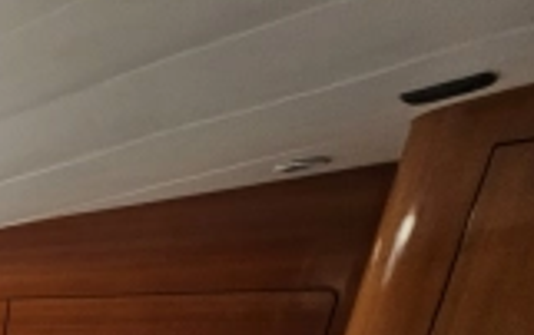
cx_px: -338
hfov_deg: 25.6
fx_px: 685
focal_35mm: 47
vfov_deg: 18.5
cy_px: 662
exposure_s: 1/60
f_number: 2.2
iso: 100
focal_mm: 2.2
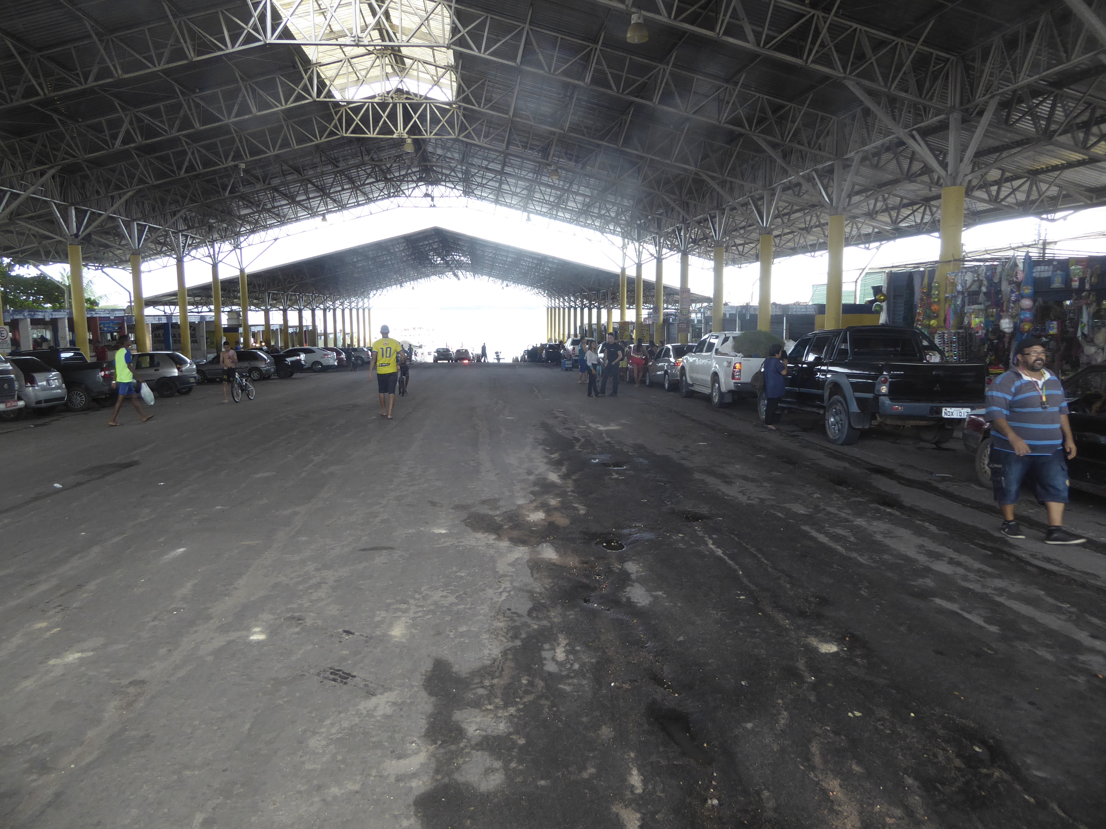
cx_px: 553
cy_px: 414
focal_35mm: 24
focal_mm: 4.3
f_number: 3.3
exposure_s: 1/60
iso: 200
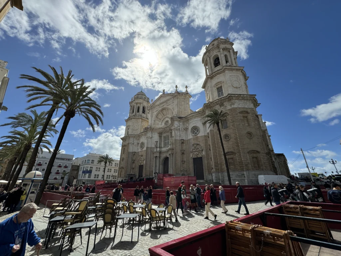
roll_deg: +0.2
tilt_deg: +23.2
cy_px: 128
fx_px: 138
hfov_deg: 102.1
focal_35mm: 14
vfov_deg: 85.7
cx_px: 170
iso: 50
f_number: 2.2
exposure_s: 1/3546
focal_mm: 2.22
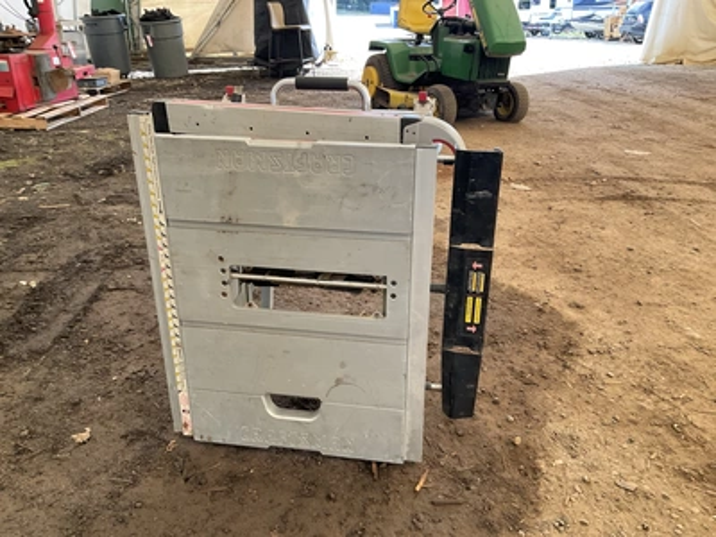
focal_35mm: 29
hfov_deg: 61.7
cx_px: 358
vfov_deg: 48.2
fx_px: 600
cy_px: 268
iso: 40
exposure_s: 1/122
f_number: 1.8
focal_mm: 3
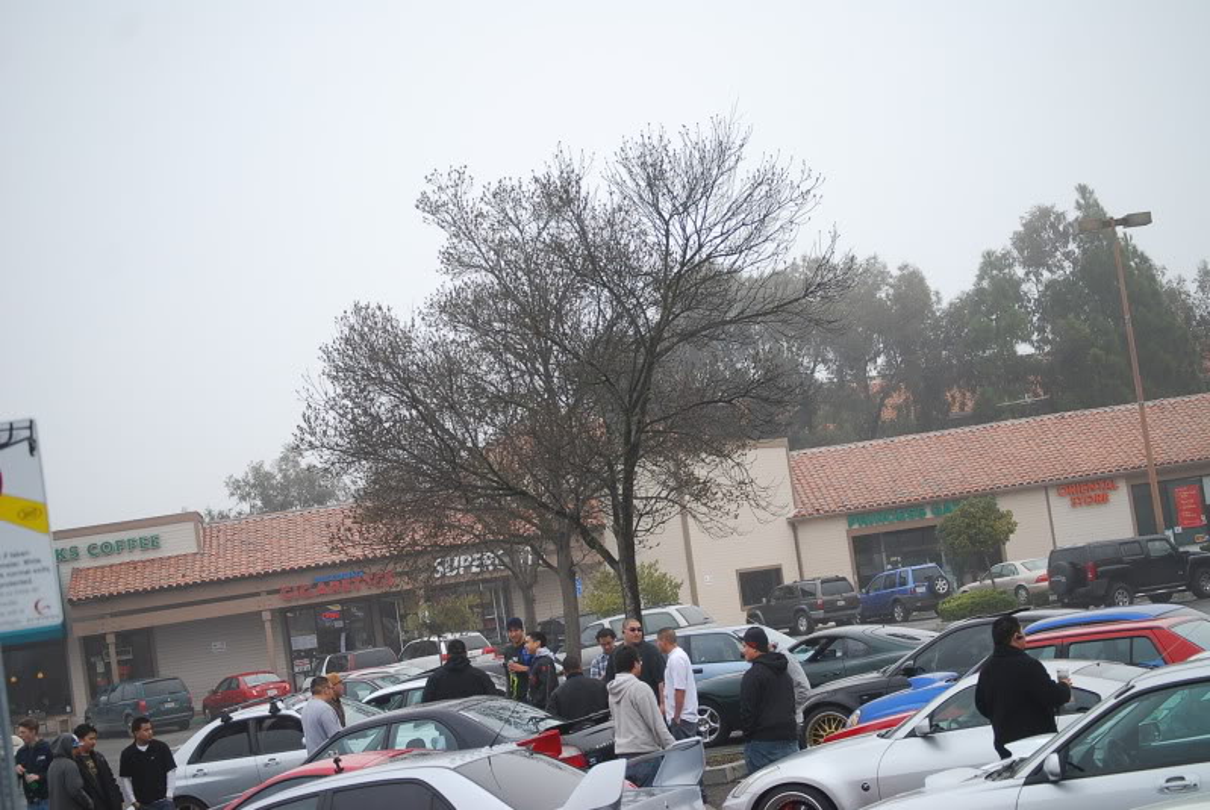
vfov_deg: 15.2
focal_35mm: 90
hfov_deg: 22.6
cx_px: 605
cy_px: 405
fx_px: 3029
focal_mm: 60
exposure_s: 1/320
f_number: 4.5
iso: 200
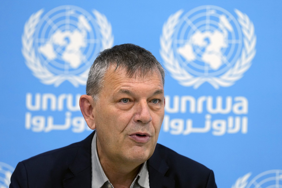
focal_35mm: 197
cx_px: 141
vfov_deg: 7.0
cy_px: 94
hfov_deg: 10.4
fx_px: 1543
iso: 1600
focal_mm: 197
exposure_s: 1/250
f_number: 4
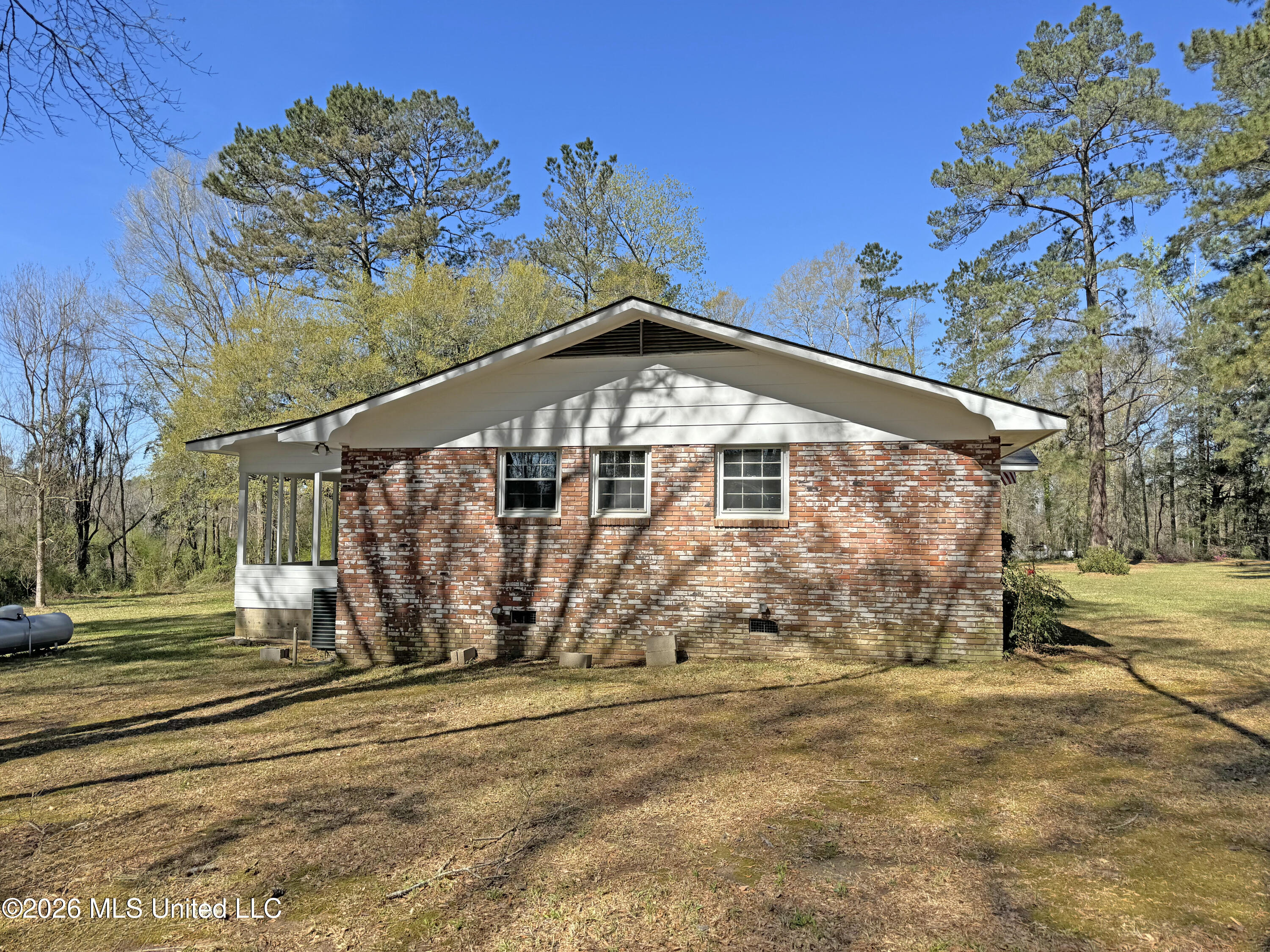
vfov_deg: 56.8
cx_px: 635
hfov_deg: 71.6
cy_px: 476
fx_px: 881
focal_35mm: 24
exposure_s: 1/2959
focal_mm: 6.76
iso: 80
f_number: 1.78
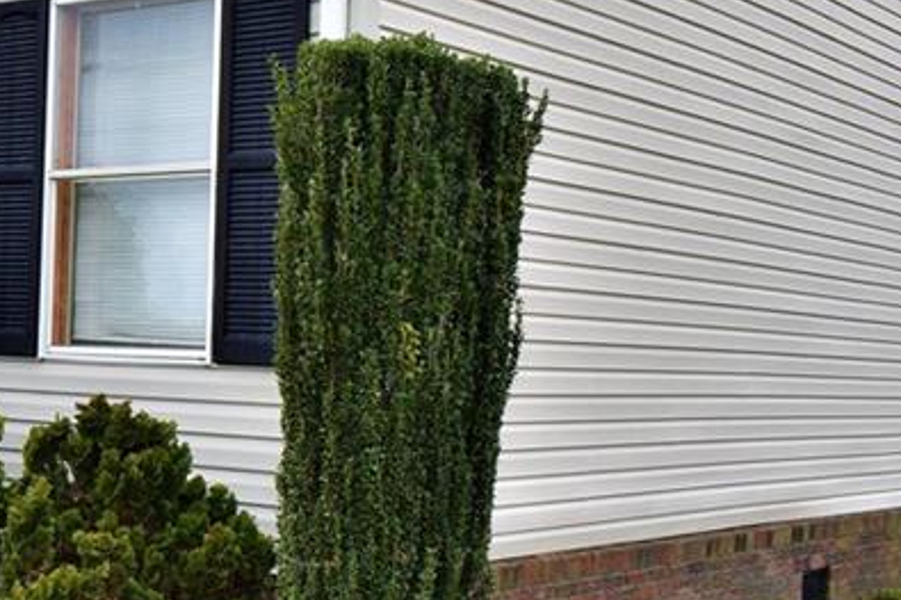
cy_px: 271
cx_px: -160
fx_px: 1751
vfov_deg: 19.4
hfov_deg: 26.0
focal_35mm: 70
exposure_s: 1/320
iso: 400
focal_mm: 18
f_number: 10
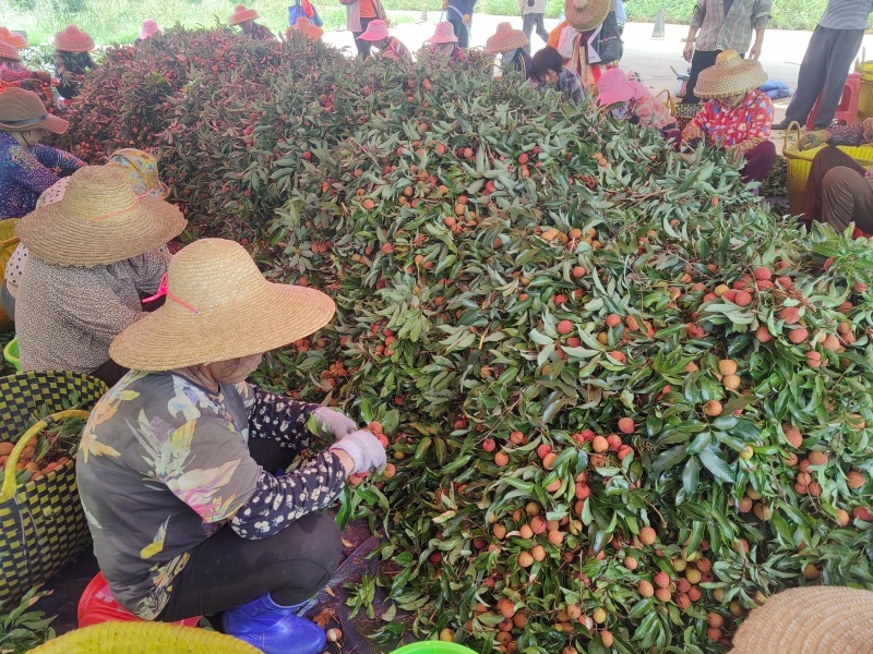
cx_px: 436
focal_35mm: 27
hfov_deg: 65.3
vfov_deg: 51.4
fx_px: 681
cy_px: 327
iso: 125
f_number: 1.9
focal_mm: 5.52
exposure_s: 1/928
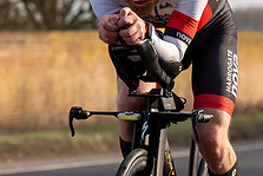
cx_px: 180
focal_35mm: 359
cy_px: 39
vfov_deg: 3.8
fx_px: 2624
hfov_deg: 5.7
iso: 125
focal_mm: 104
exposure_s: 1/800
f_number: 4
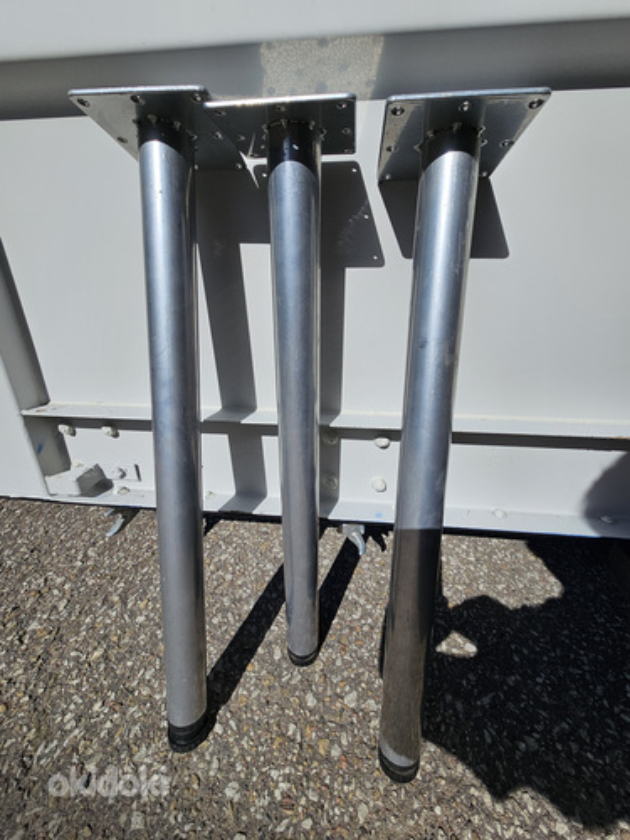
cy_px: 420
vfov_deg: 106.2
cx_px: 315
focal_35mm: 13
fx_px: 315
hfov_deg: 89.9
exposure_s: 1/5257
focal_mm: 2.2
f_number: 2.2
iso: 50
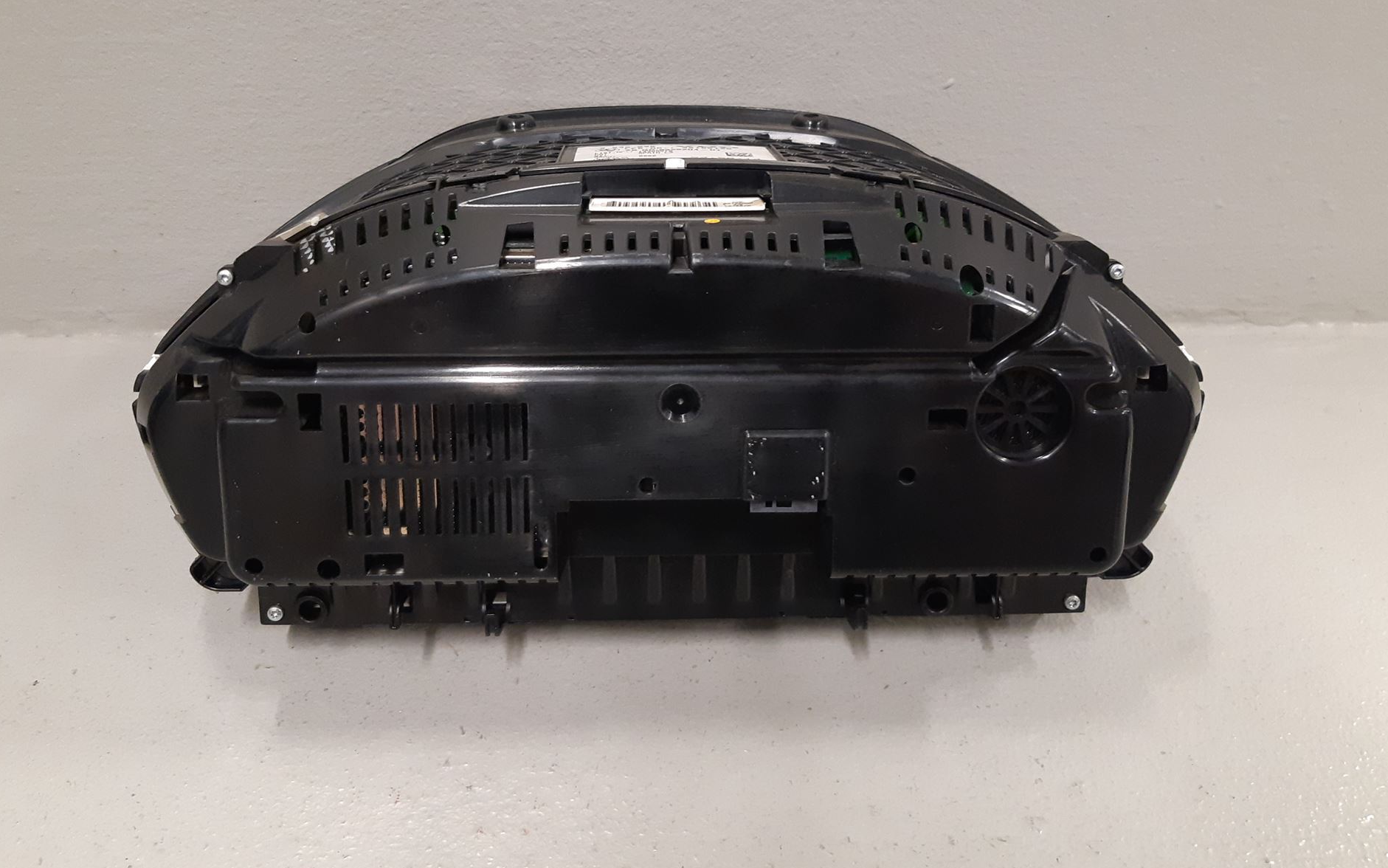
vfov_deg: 41.5
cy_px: 318
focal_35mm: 30
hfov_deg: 62.9
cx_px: 666
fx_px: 1135
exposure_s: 1/50
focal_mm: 3.93
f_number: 1.7
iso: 250
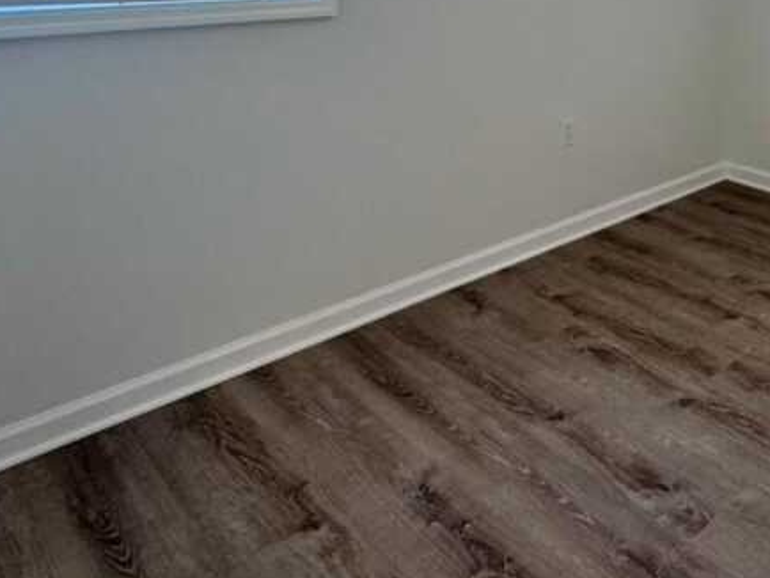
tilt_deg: -0.8
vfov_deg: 36.5
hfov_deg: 46.3
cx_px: 772
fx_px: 734
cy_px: -55
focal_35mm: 33
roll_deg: -1.2
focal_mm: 2.22
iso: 160
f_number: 2.2
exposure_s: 1/120
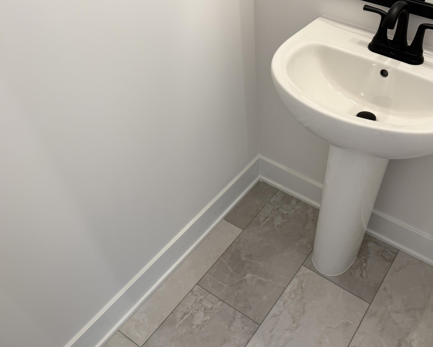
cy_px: 186
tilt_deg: -47.7
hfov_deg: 56.3
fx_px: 397
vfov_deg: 47.1
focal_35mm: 31
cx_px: 278
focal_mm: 6.76
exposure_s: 1/120
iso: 125
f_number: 1.78
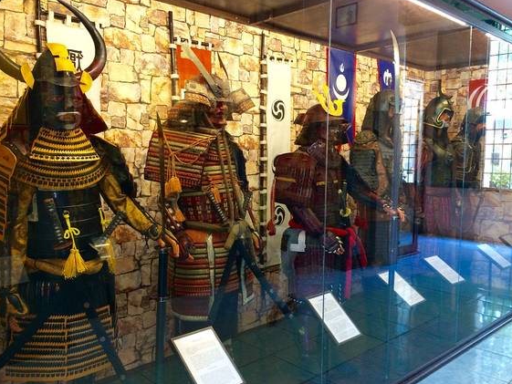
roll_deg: -1.0
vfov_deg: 45.5
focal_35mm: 31
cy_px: 197
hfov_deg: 58.3
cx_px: 255
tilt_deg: -4.8
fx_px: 459
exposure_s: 1/33
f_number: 2.2
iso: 160
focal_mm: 4.15
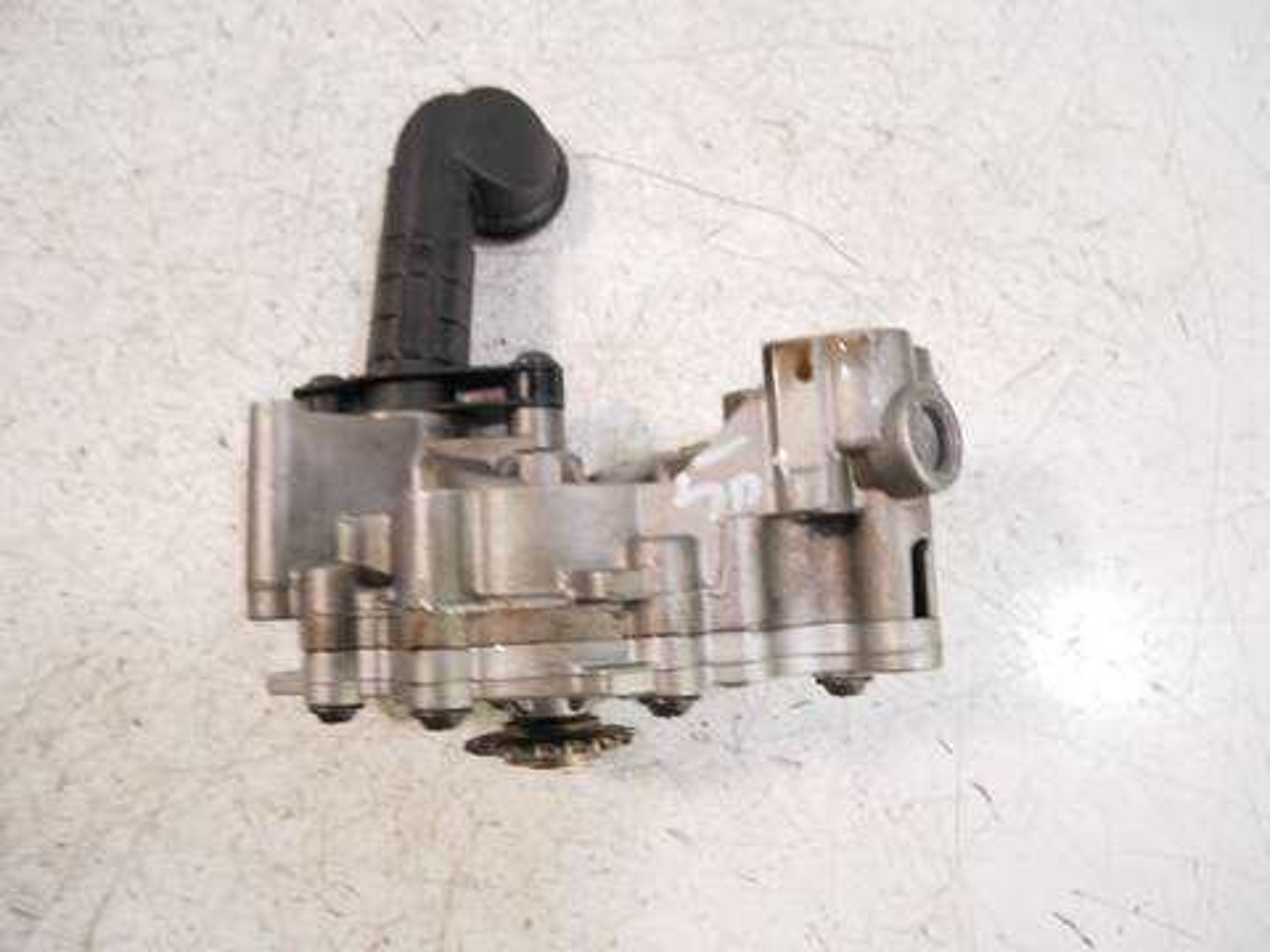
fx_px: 954
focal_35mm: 26
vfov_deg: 53.1
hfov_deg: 67.3
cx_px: 635
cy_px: 476
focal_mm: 13
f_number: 3.5
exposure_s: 1/60
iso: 800
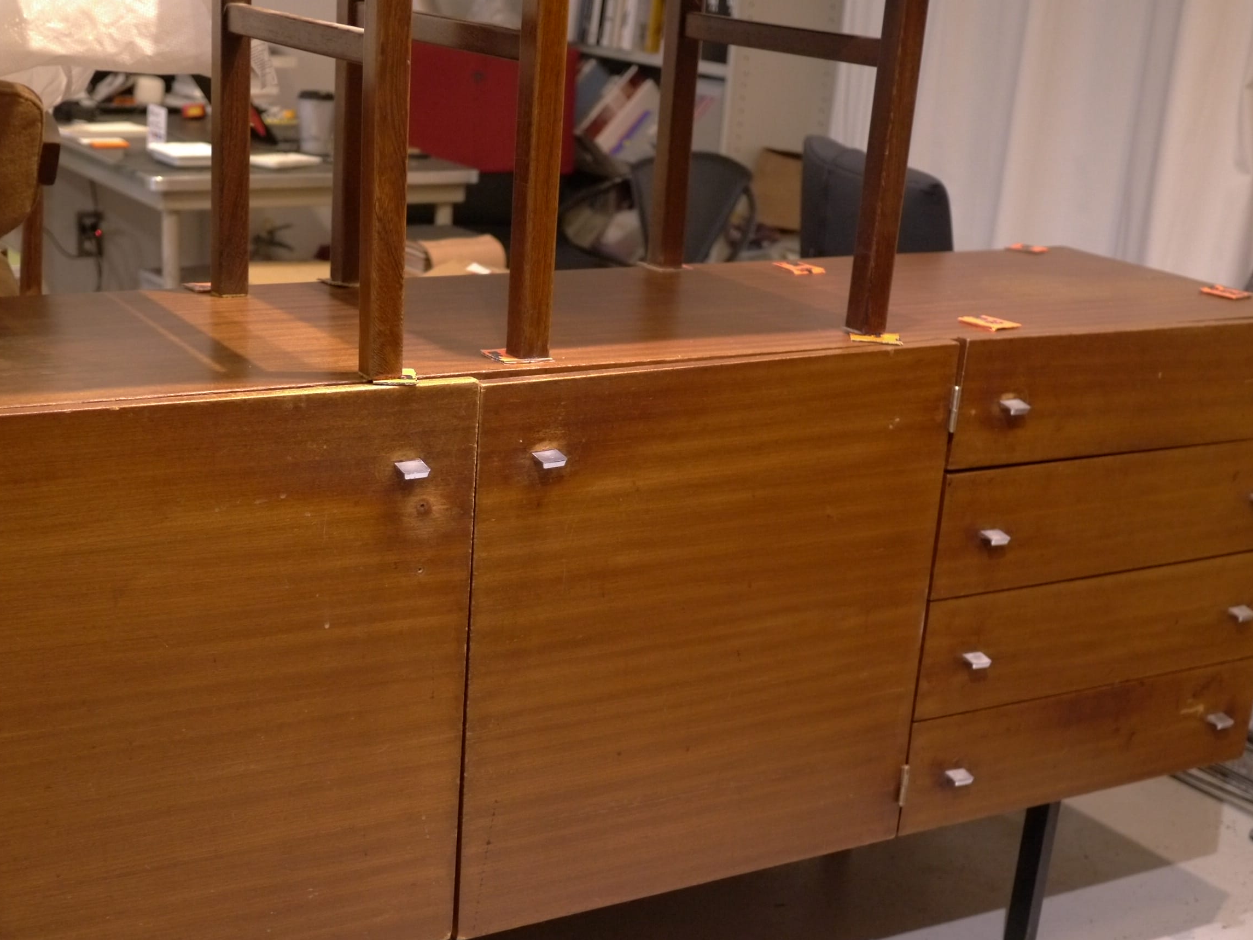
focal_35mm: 57
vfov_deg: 25.4
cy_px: 665
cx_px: 510
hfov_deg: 33.7
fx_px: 2063
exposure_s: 1/60
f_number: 1.7
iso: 1000
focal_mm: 20
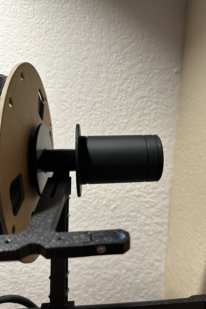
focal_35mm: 26
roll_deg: -1.1
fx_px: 223
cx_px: 120
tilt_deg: -13.2
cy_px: 154
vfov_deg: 69.4
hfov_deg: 49.4
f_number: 1.78
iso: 200
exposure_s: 1/60
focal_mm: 6.86
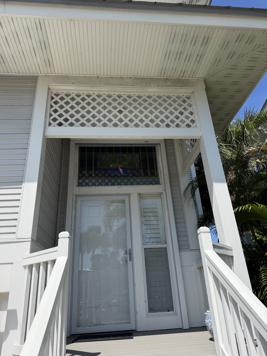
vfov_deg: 71.6
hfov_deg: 56.8
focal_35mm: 24
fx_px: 247
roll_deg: +3.9
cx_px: 134
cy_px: 178
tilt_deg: +24.8
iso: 100
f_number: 1.78
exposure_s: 1/6173
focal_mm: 6.76
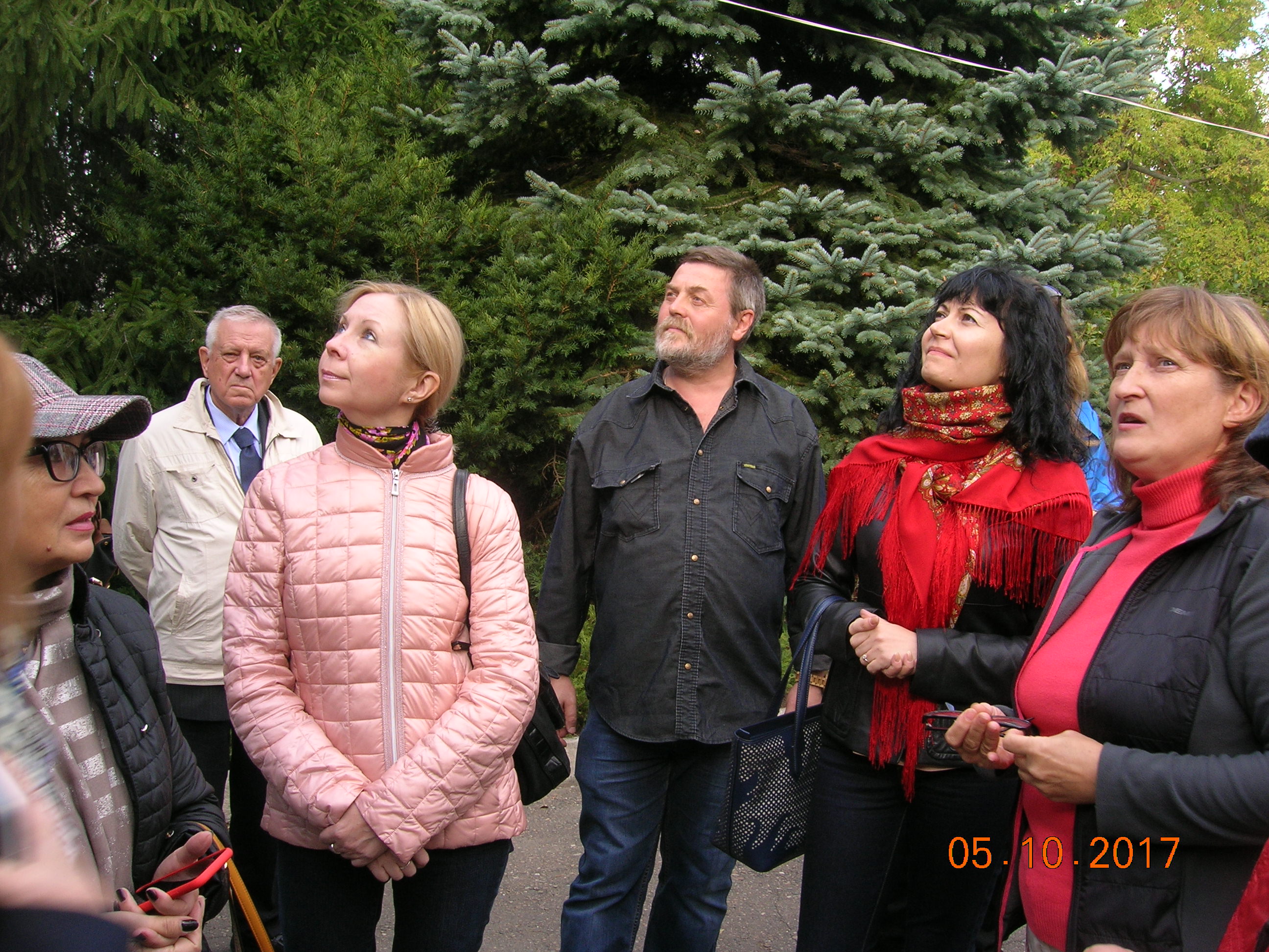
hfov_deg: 54.0
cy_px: 476
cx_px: 634
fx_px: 1246
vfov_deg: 41.8
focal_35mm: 34
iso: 50
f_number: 4.9
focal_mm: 5.7
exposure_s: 1/43.5
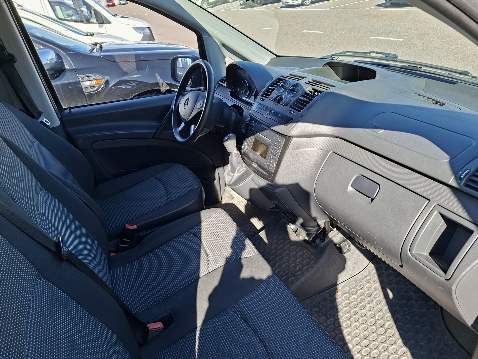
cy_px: 180
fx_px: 318
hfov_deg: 73.9
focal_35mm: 23
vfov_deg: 58.9
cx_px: 239
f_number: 1.8
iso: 40
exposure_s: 1/454
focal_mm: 5.54
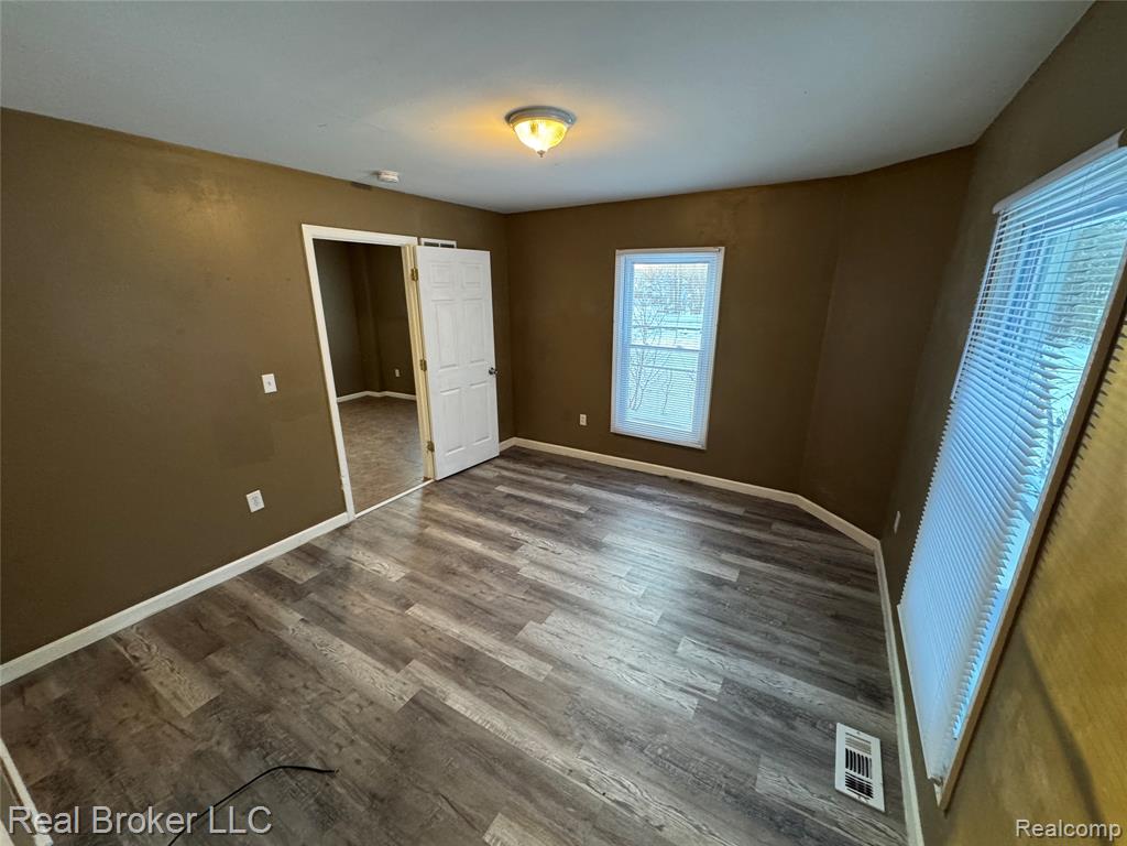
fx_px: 456
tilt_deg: -17.7
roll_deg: +0.0
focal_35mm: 14
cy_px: 423
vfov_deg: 85.7
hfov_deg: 102.1
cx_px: 564
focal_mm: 2.22
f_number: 2.2
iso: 500
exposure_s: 1/60
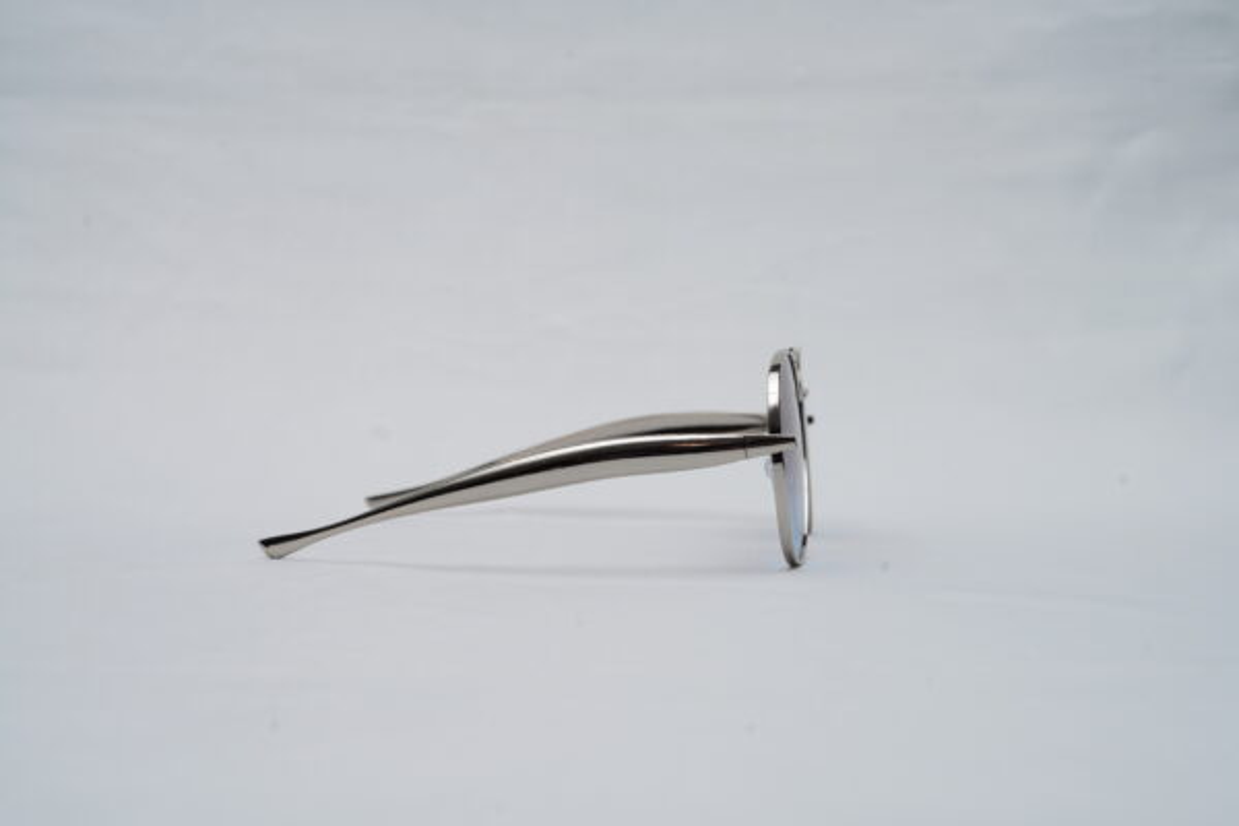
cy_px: 413
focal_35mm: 50
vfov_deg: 27.0
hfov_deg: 39.6
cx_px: 620
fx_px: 1721
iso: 100
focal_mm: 50
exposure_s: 1/160
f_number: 9
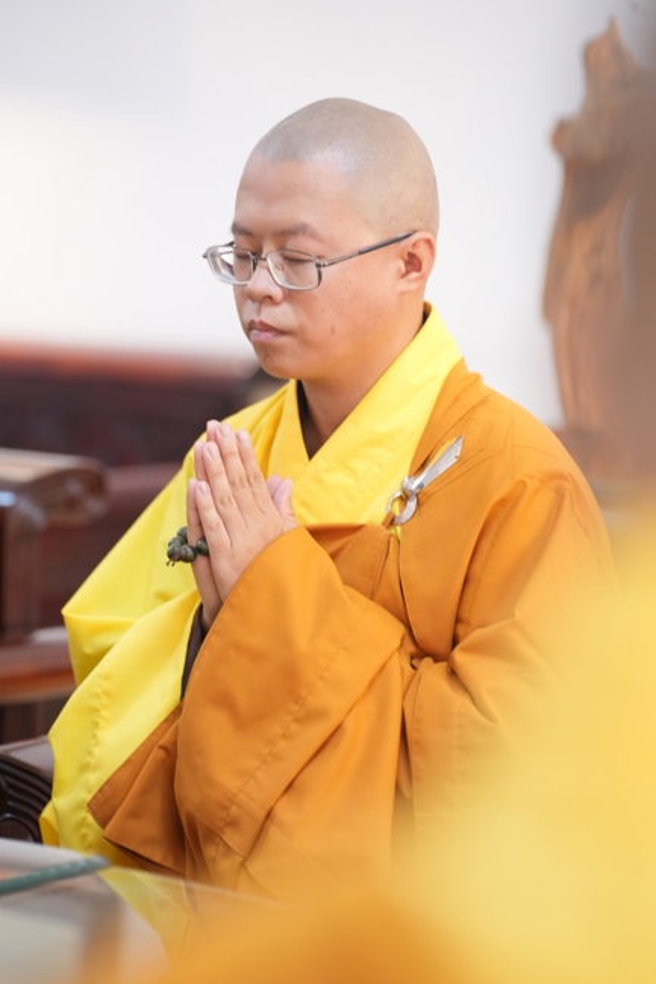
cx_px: 328
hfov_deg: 10.6
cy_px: 492
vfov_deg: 15.9
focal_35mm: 129
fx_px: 3528
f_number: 2.8
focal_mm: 129
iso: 1000
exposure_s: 1/80
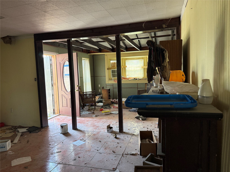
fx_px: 159
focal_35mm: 24
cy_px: 86
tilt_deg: -3.9
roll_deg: +1.7
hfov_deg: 71.6
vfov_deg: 56.8
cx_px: 115
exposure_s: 1/91
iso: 200
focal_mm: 6.76
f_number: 1.78
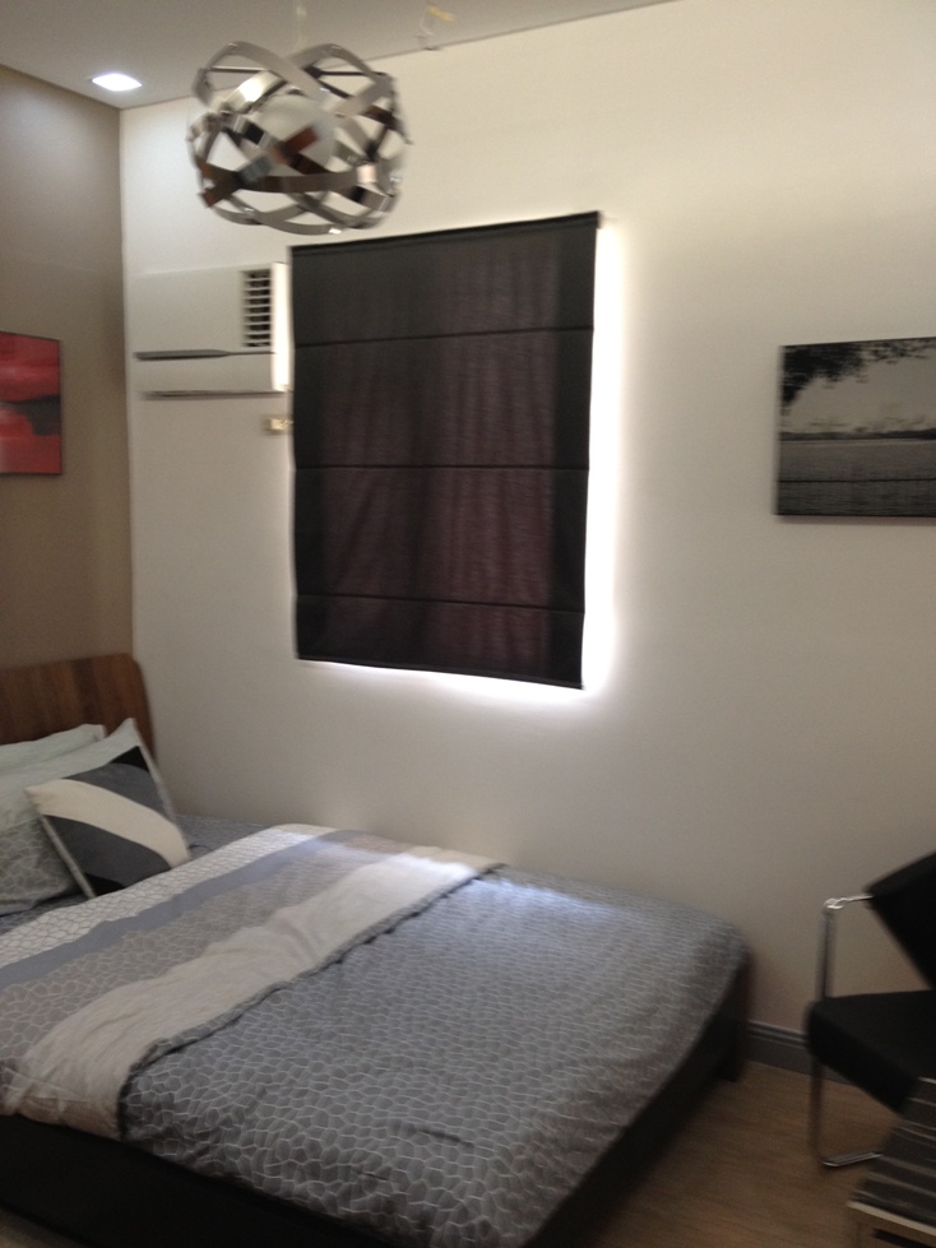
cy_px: 624
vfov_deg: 52.6
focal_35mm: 35
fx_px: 1262
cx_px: 468
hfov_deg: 40.7
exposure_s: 1/20
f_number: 2.4
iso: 125
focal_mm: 4.28
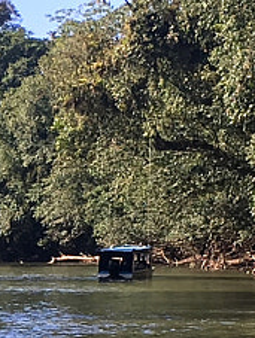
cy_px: 393
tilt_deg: -3.6
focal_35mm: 204
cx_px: -192
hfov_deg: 7.1
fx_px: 1998
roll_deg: +0.0
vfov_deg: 9.6
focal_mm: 4.15
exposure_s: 1/630
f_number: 2.2
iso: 25
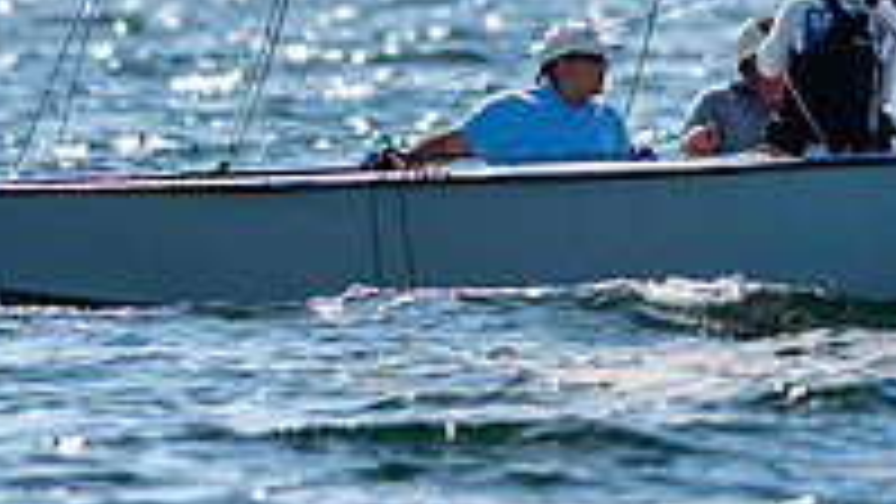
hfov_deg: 1.5
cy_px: -191
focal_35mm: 1427
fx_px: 33908
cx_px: 891
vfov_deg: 0.9
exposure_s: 1/4000
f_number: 5
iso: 200
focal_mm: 300
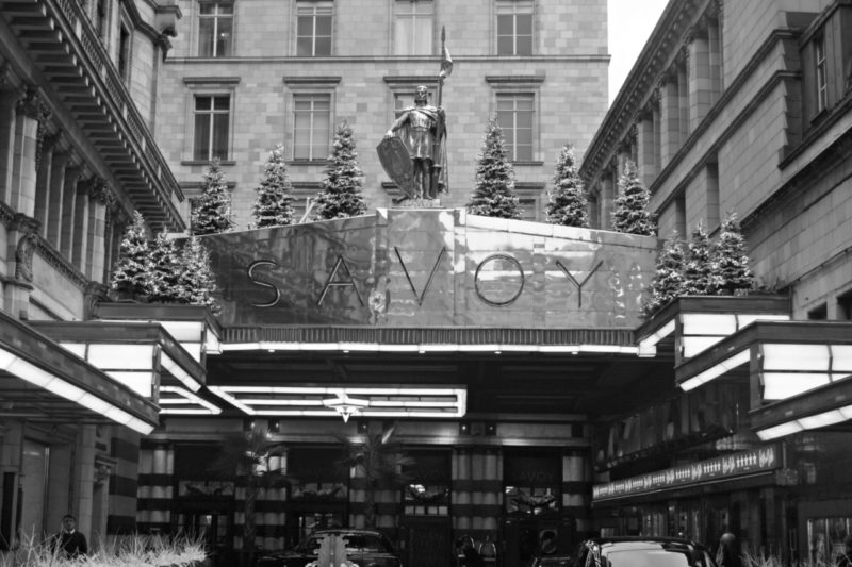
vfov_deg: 28.9
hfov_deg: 42.3
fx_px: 1100
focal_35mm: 46
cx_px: 426
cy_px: 284
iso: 220
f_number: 4.2
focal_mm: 31
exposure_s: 1/30
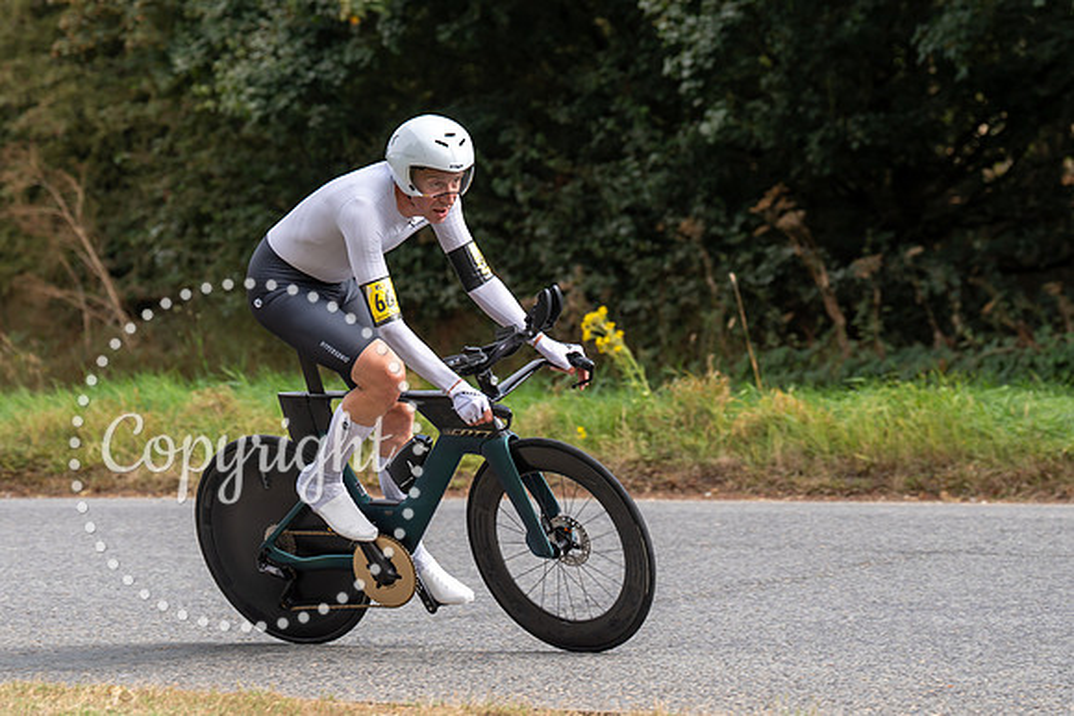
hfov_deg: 11.9
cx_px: 439
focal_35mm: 173
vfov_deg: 7.9
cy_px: 288
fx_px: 5156
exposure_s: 1/1000
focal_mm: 125
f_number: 4
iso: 125
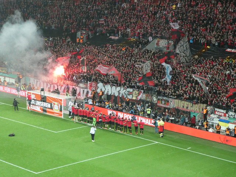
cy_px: 88
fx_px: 614
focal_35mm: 90
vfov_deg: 16.4
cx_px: 118
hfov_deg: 21.8
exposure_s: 1/80
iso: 640
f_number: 4.9
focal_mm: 16.1
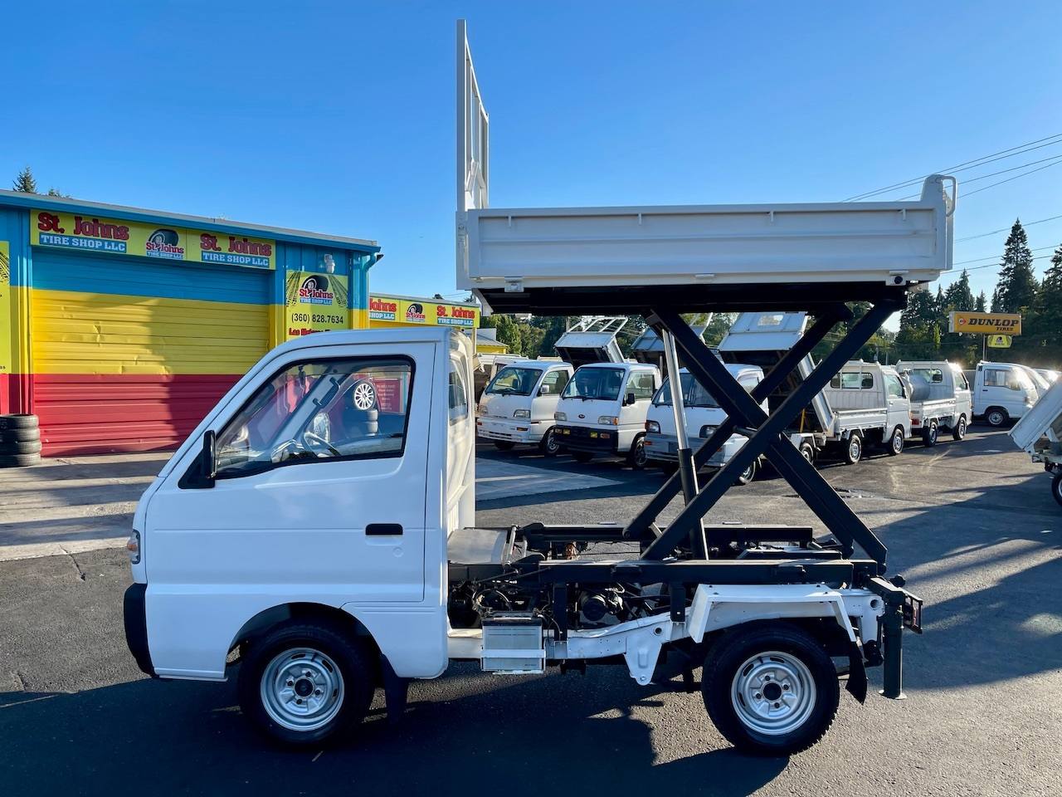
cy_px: 398
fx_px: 767
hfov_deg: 69.4
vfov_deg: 54.9
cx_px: 531
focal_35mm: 25
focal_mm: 5.1
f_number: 1.6
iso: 32
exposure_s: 1/1553
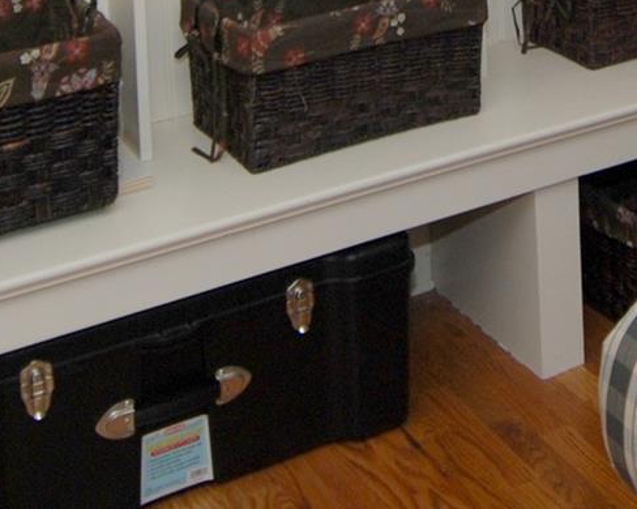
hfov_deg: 26.4
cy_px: -268
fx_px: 1338
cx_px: 492
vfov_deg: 18.8
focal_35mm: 71
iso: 200
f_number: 5
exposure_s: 1/60
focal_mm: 12
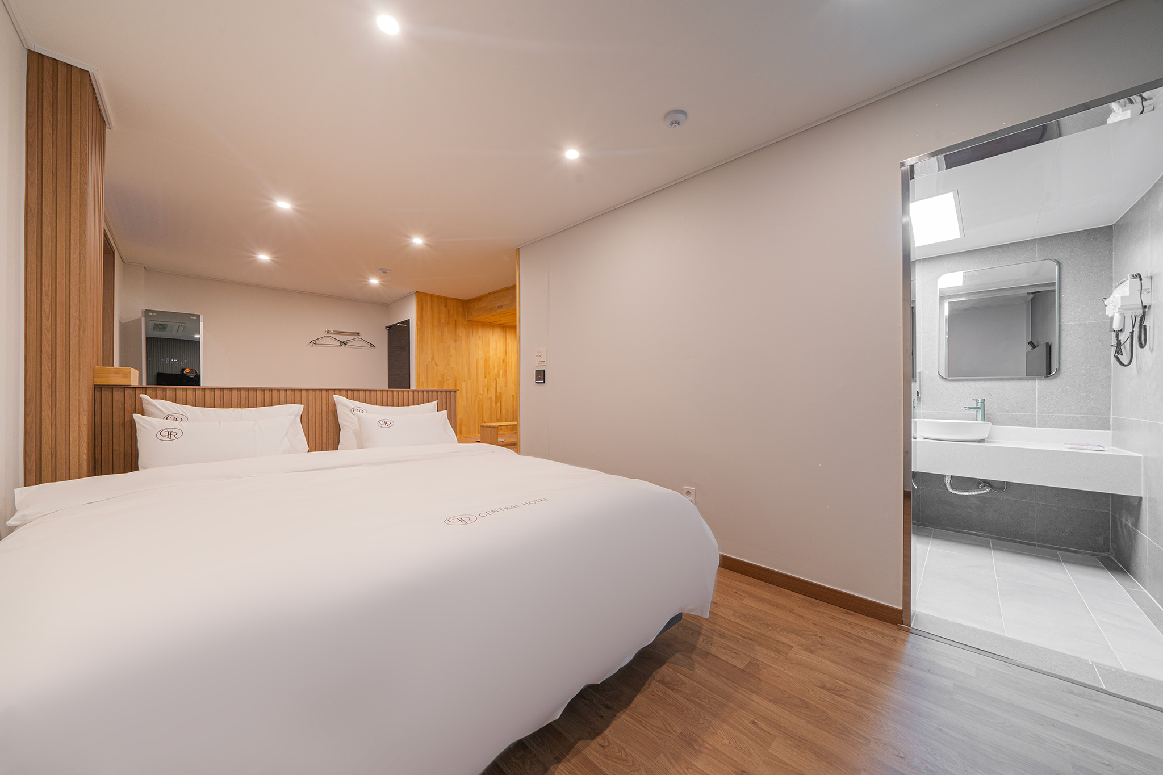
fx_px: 388
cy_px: 388
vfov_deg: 90.0
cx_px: 582
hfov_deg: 112.6
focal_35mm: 12
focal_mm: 12
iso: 100
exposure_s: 1/2
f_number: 10
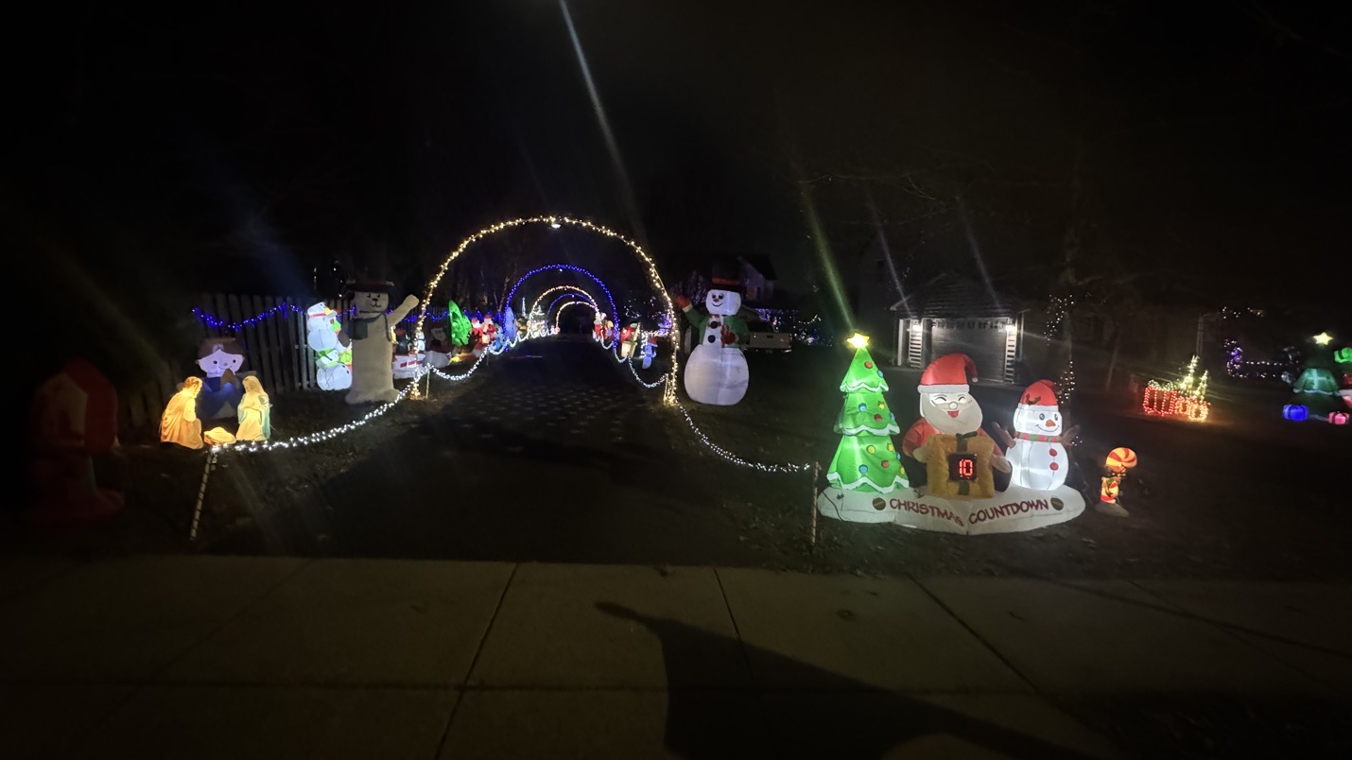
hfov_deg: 99.4
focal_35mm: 16
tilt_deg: -2.4
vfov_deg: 66.9
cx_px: 658
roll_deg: -2.5
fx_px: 574
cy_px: 347
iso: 2000
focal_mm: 2.22
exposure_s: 1/30
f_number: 2.2
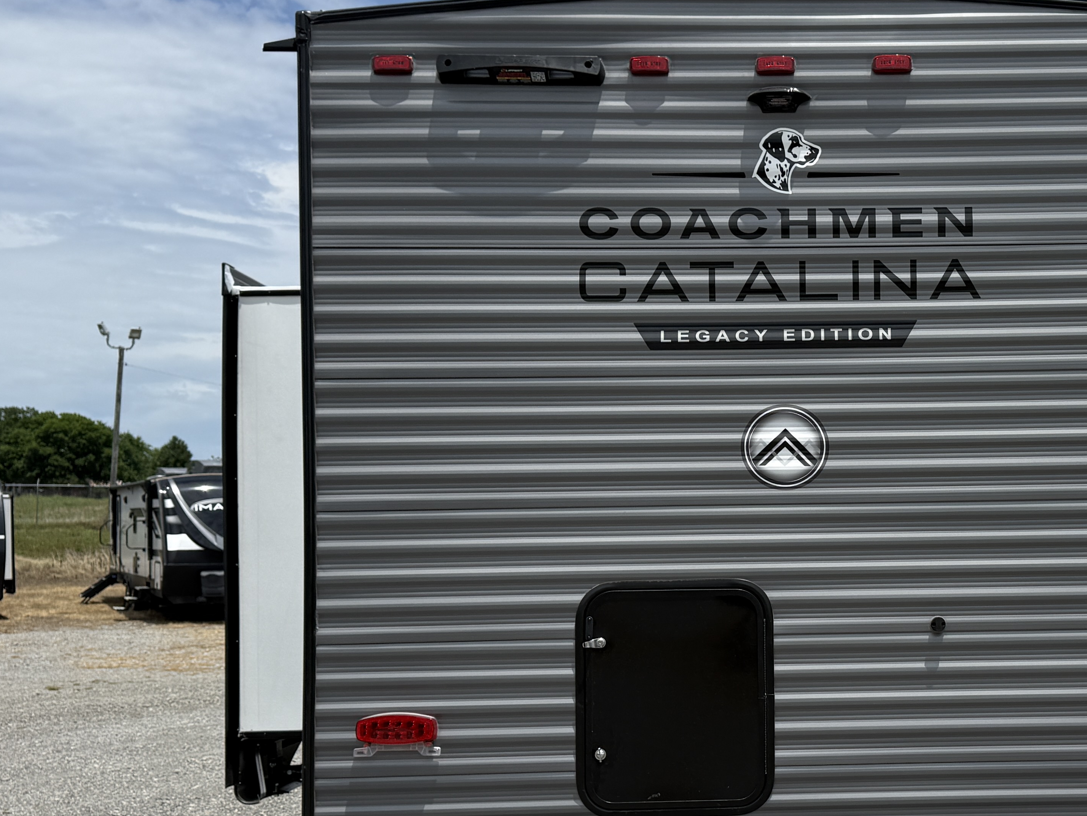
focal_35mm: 48
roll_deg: -1.0
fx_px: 1507
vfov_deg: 30.2
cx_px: 845
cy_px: 507
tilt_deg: +1.7
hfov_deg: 38.4
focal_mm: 6.76
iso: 80
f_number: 1.78
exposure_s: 1/8130
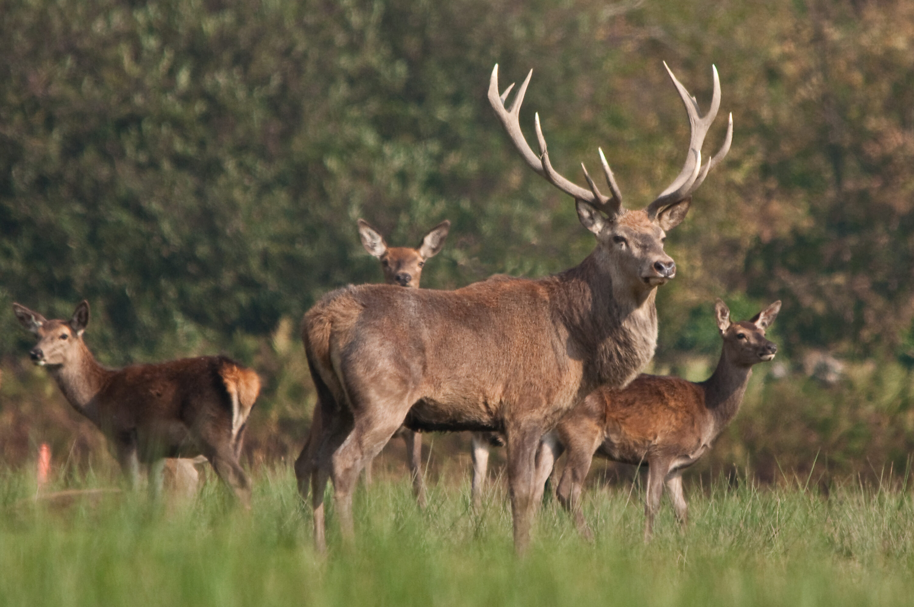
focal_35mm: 750
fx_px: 19020
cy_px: 304
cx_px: 457
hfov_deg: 2.8
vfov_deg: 1.8
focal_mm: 500
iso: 400
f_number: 6.3
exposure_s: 1/1000
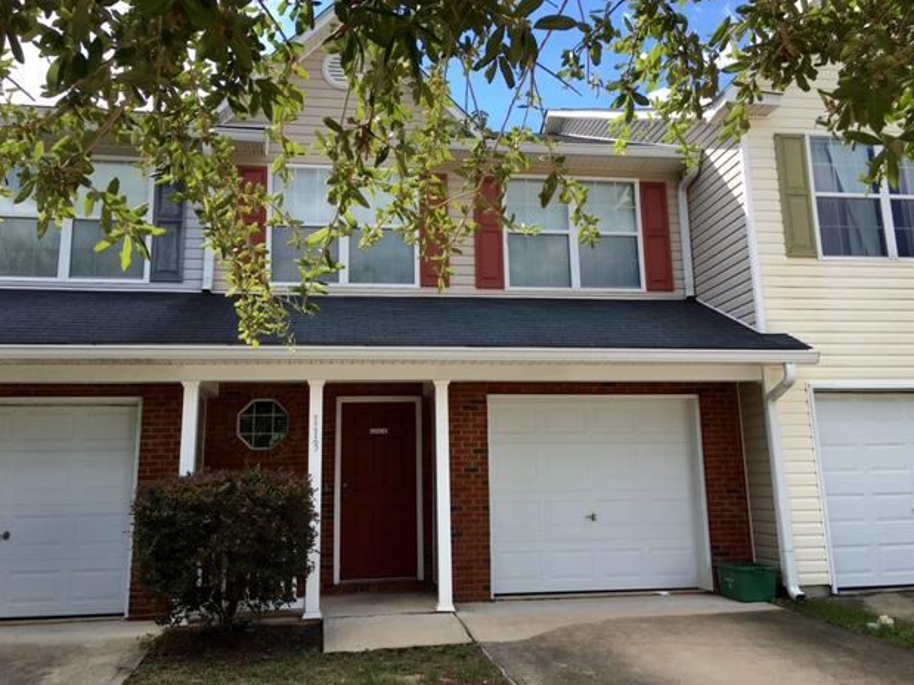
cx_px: 462
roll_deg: +1.3
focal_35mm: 30
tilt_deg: +12.0
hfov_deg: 60.0
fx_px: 792
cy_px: 332
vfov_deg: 46.8
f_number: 2.2
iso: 25
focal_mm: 4.15
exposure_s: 1/693
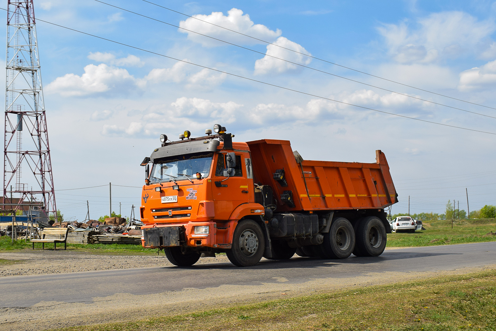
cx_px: 248
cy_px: 166
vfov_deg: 30.8
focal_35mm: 44
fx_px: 599
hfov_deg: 45.0
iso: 200
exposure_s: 1/400
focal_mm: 29
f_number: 10
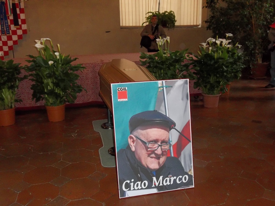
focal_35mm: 37
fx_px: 294
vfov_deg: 38.7
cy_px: 103
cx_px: 138
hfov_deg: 50.1
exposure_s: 1/40
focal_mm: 6.6
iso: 320
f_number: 4
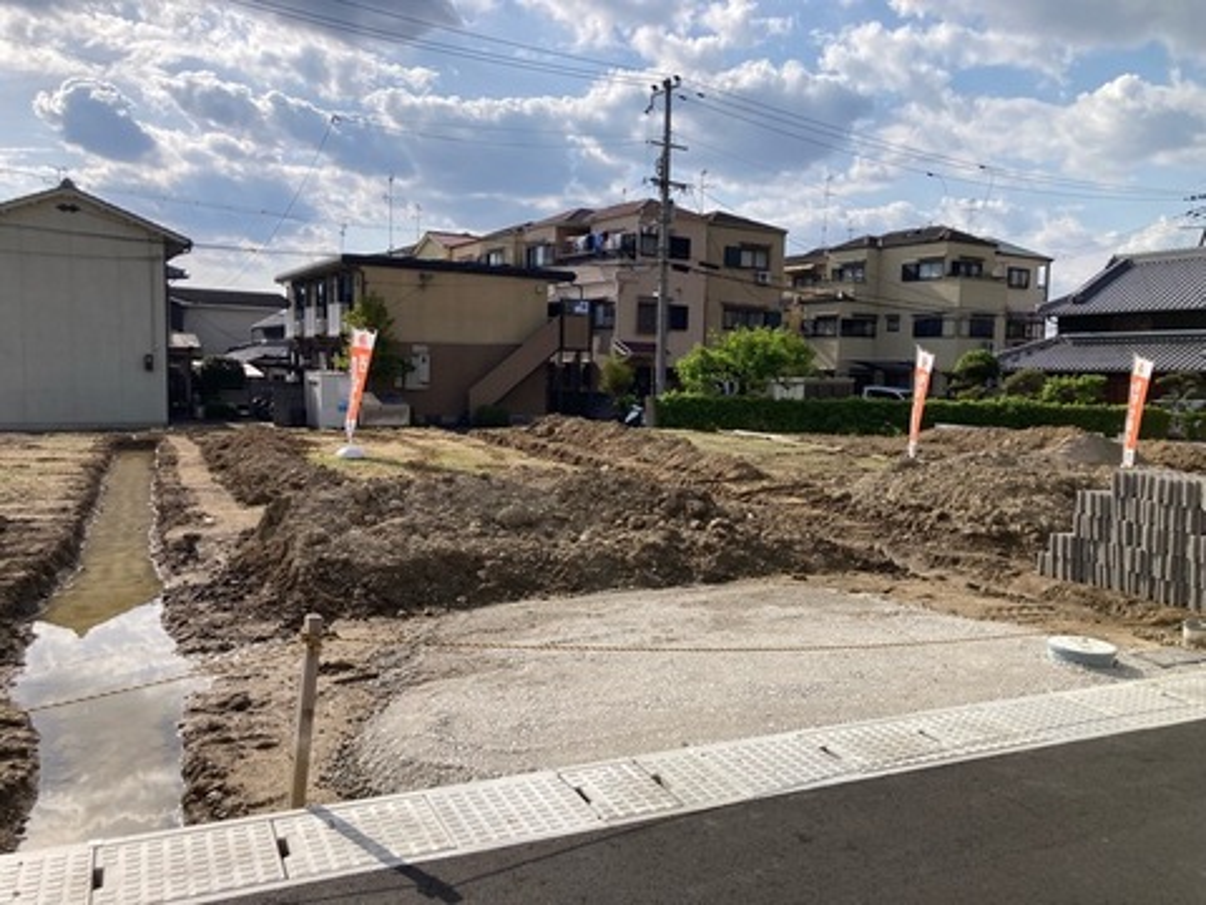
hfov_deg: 63.4
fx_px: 976
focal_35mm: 28
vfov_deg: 49.7
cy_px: 452
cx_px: 603
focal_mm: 3.99
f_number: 1.8
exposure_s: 1/3040
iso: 25
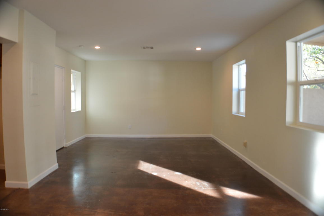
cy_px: 108
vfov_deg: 43.5
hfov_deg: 62.0
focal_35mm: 30
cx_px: 162
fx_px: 270
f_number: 3.8
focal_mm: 20
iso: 400
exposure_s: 1/40
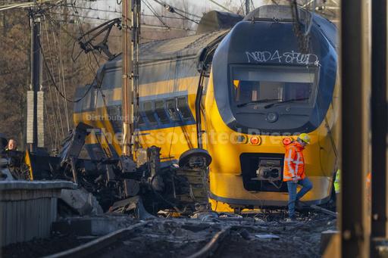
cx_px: 194
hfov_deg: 3.7
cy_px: 129
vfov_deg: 2.5
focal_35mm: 560
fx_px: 6033
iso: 800
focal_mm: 560
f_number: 8
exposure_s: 1/1250
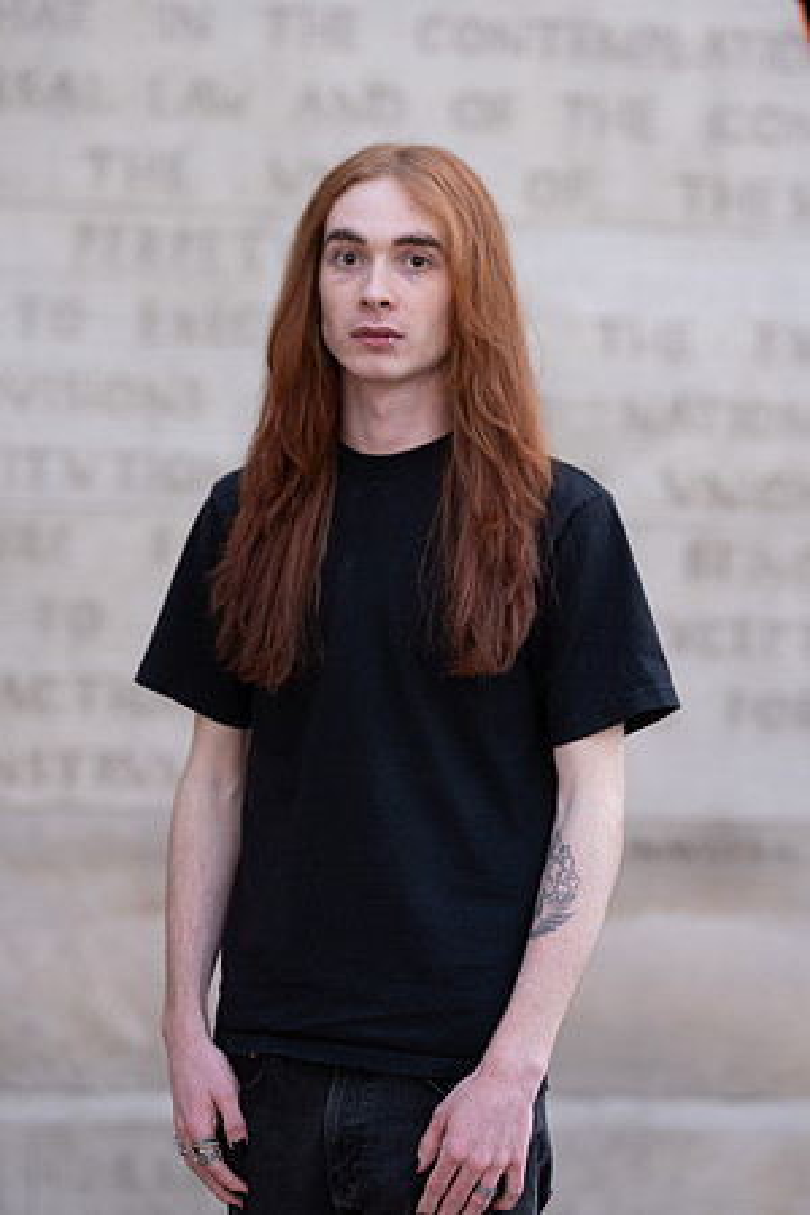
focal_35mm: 85
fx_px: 2869
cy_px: 608
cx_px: 405
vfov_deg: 23.9
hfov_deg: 16.1
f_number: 2.5
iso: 100
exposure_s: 1/100
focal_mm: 85
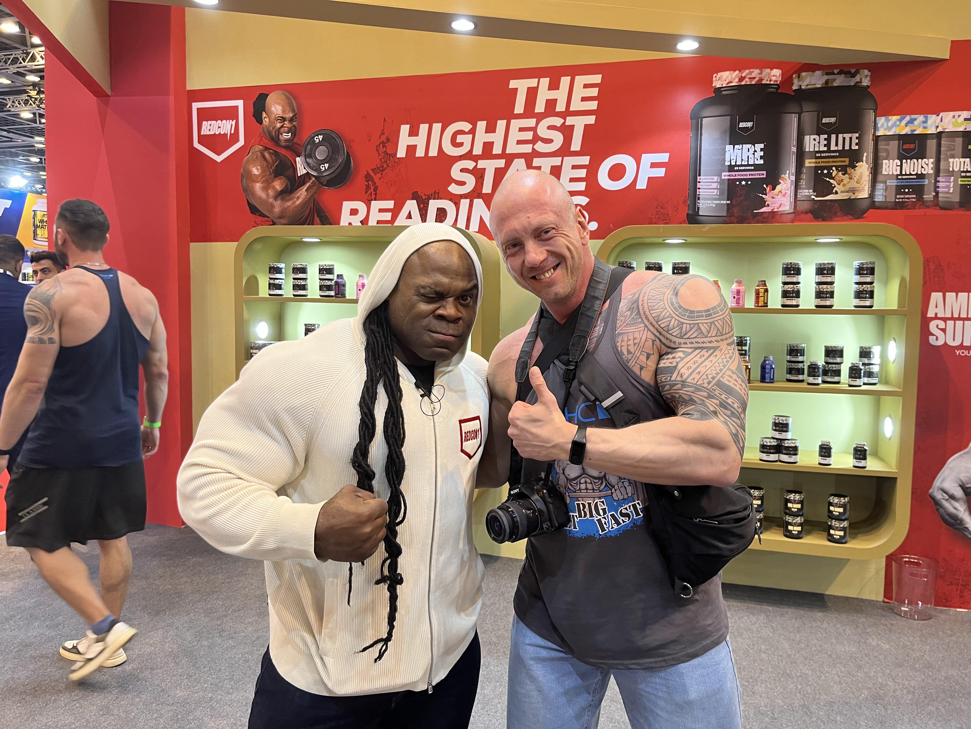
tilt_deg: -3.2
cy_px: 364
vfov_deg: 53.1
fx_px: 729
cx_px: 486
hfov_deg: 67.3
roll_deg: -1.1
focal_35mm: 26
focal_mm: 5.1
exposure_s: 1/50
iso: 125
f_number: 1.6
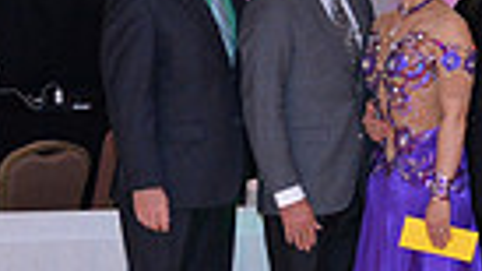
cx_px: 890
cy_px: 114
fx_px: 2147
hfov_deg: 11.8
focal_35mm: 168
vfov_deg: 7.2
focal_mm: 38
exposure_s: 1/250
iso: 2000
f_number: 5
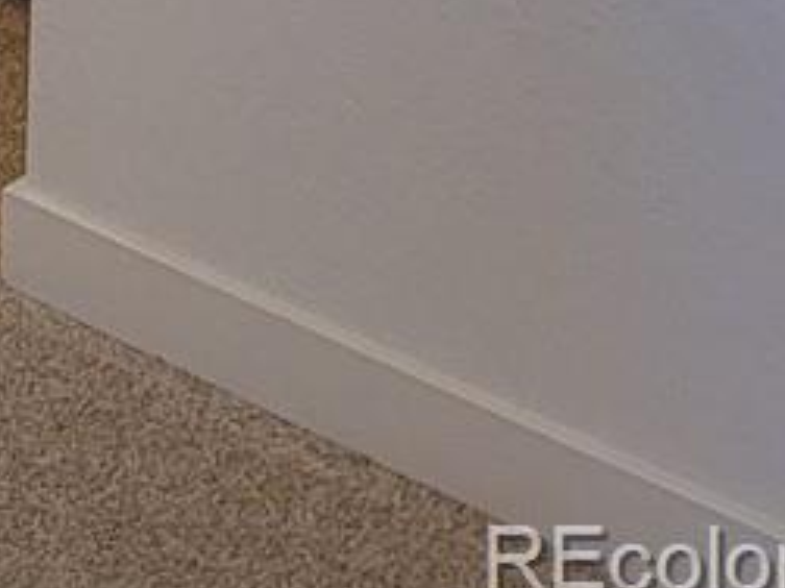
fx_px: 3468
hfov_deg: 10.0
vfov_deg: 8.1
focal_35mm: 153
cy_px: -1251
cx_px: -1511
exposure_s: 1/60
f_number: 1.8
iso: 200
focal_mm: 6.7
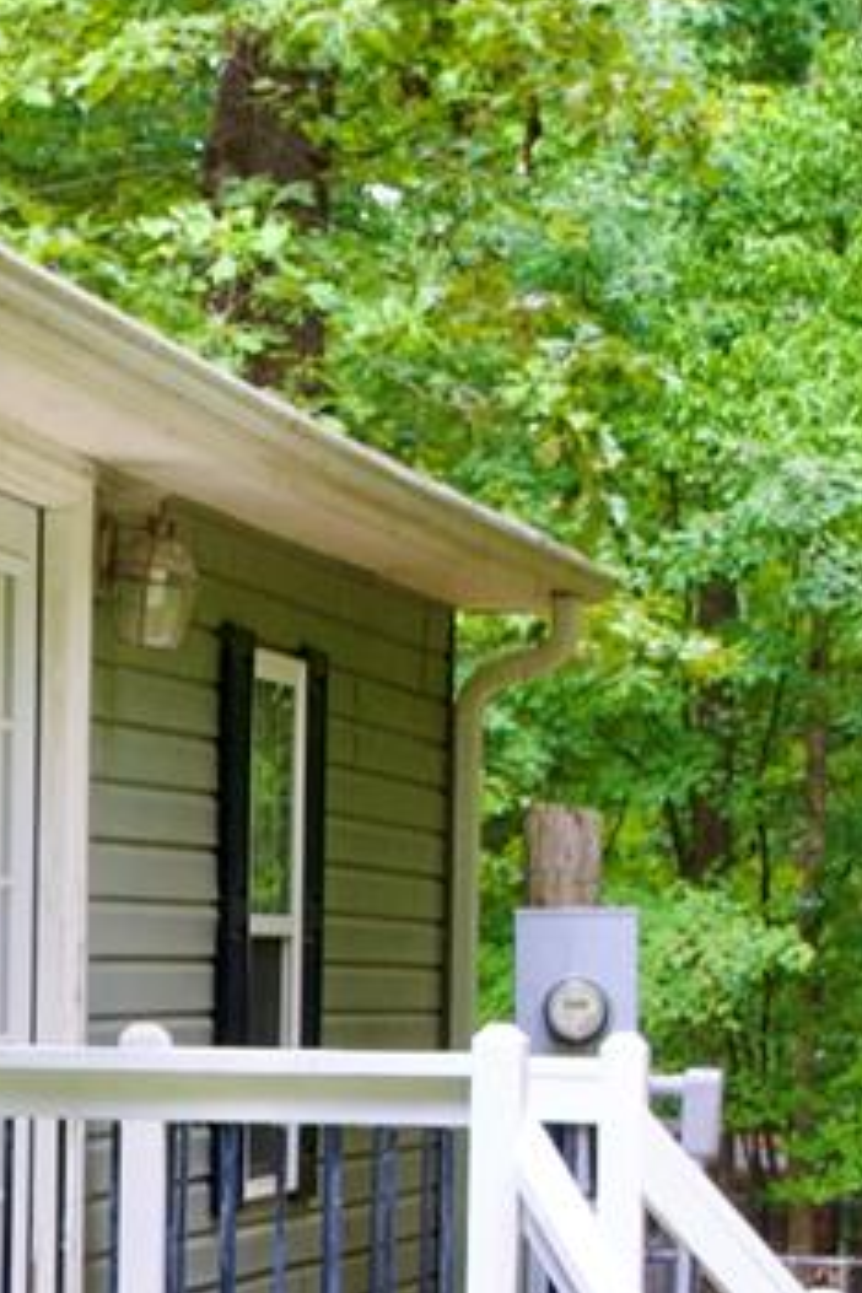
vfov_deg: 10.7
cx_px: -413
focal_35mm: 190
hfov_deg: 7.1
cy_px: 1326
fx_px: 6830
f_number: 6.3
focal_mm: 29
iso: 400
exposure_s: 1/160
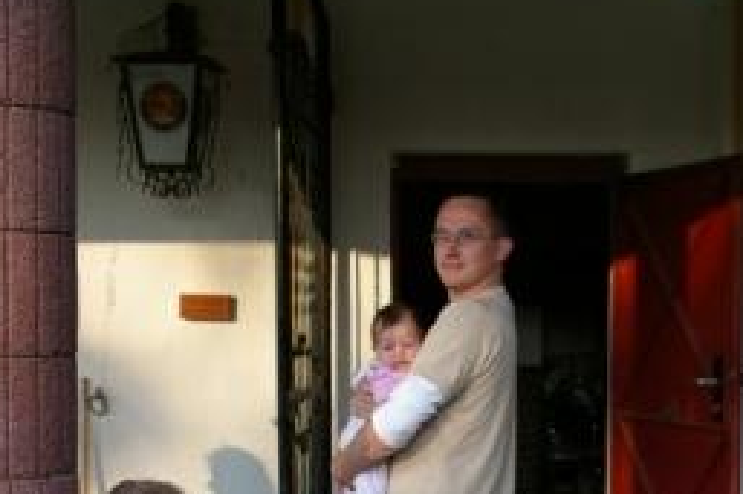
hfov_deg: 29.6
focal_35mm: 68
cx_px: 416
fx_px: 1402
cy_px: 391
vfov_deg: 19.8
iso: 200
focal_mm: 26
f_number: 5.6
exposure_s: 1/90
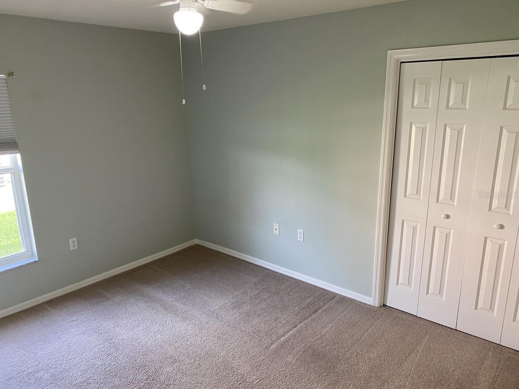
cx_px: 260
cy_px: 194
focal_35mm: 26
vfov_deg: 53.1
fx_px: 390
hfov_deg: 67.3
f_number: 1.8
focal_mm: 4.25
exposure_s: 1/60
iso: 80
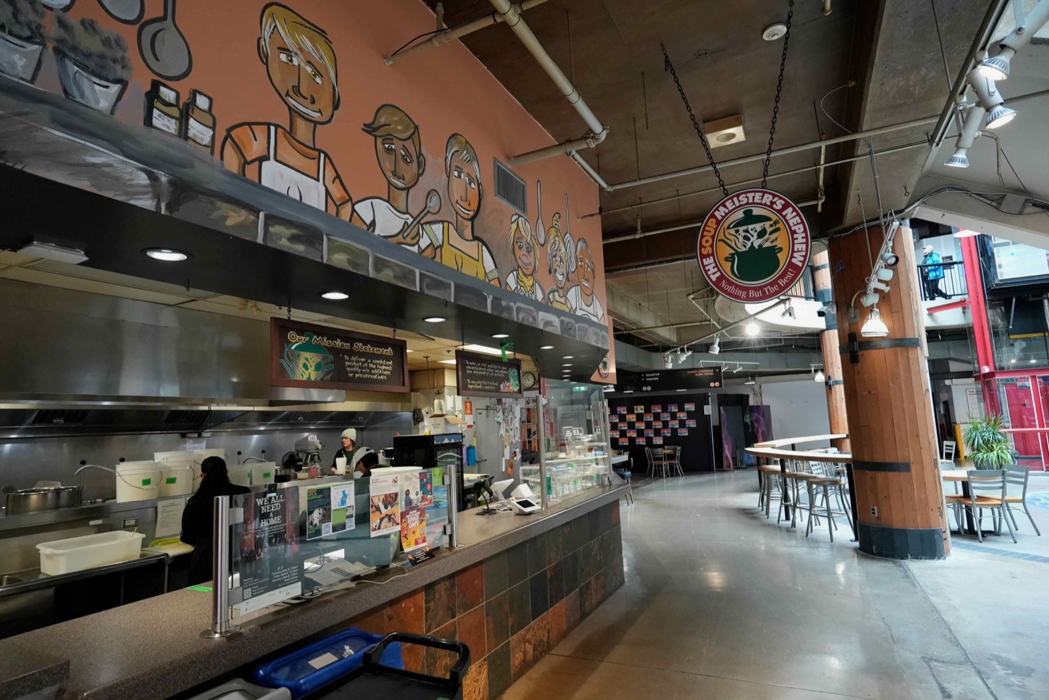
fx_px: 583
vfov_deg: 62.0
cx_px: 524
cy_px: 350
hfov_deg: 84.0
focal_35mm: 20
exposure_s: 1/320
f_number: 4
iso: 5000
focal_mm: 20
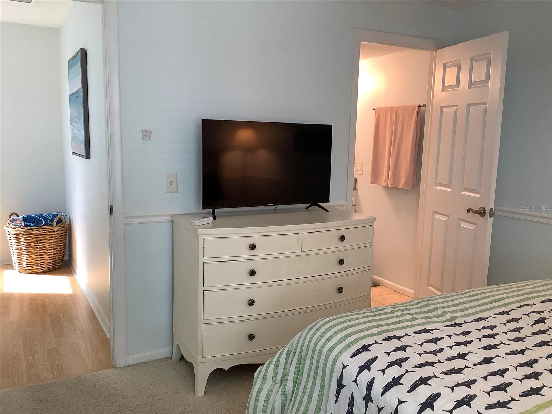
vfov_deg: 45.4
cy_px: 207
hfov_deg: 58.4
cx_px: 276
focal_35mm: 31
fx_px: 494
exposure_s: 1/60
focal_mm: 3.3
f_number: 2.4
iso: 100
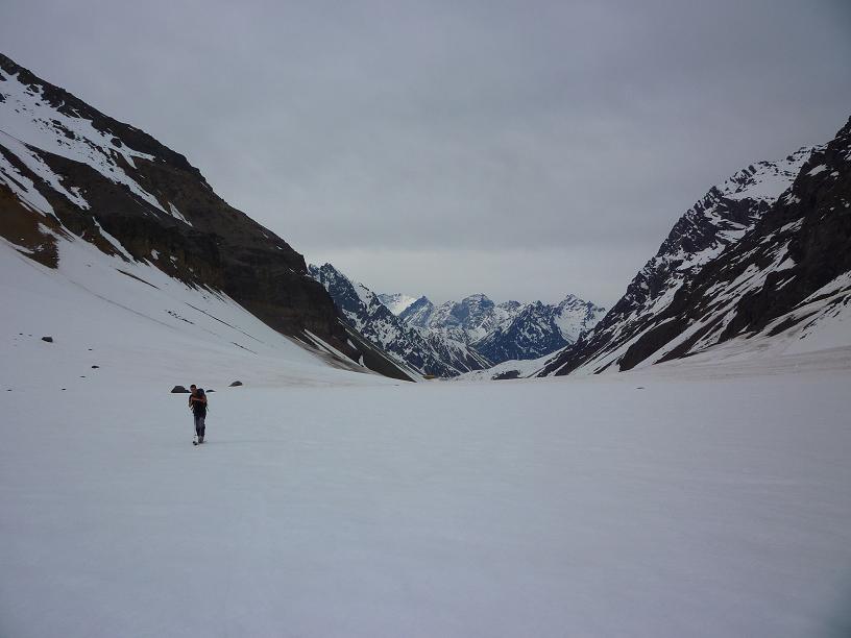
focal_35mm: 29
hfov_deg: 61.7
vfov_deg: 48.2
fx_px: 713
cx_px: 426
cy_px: 319
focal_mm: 5.2
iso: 80
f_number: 6.3
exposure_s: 1/800
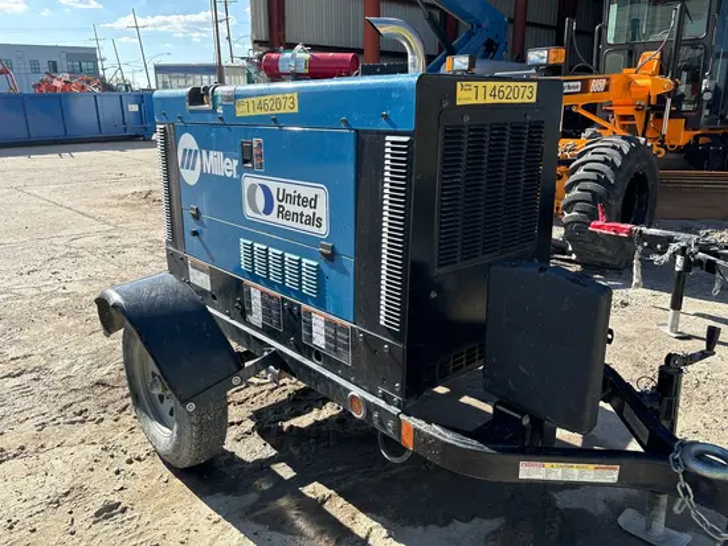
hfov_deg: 67.3
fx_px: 547
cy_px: 273
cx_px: 364
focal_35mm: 26
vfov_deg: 53.1
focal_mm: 5.96
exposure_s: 1/1233
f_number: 1.6
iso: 50
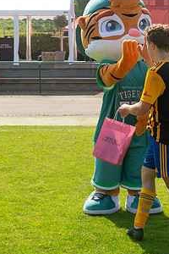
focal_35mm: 95
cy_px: 106
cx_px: 156
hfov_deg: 14.2
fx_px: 669
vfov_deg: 21.4
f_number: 5
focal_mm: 38
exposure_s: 1/800
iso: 220
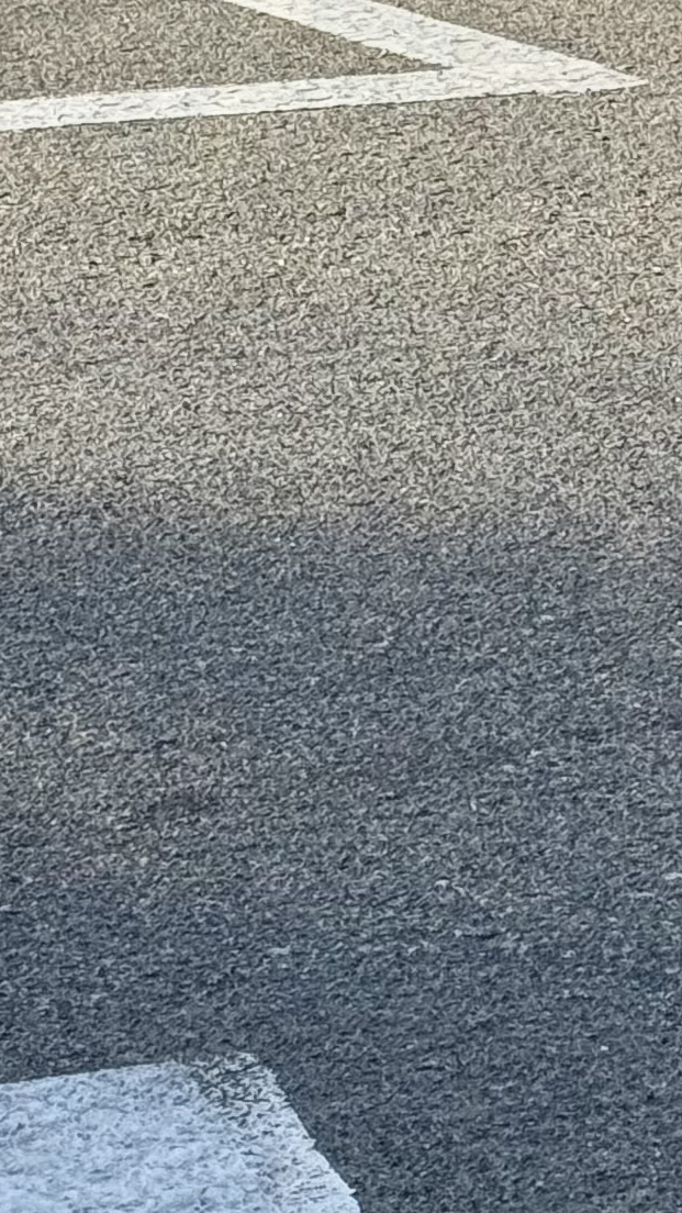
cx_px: 794
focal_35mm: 191
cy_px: -853
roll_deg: +0.2
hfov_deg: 6.3
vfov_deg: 10.7
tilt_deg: -1.8
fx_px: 6140
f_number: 1.78
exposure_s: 1/2762
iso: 64
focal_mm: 6.76
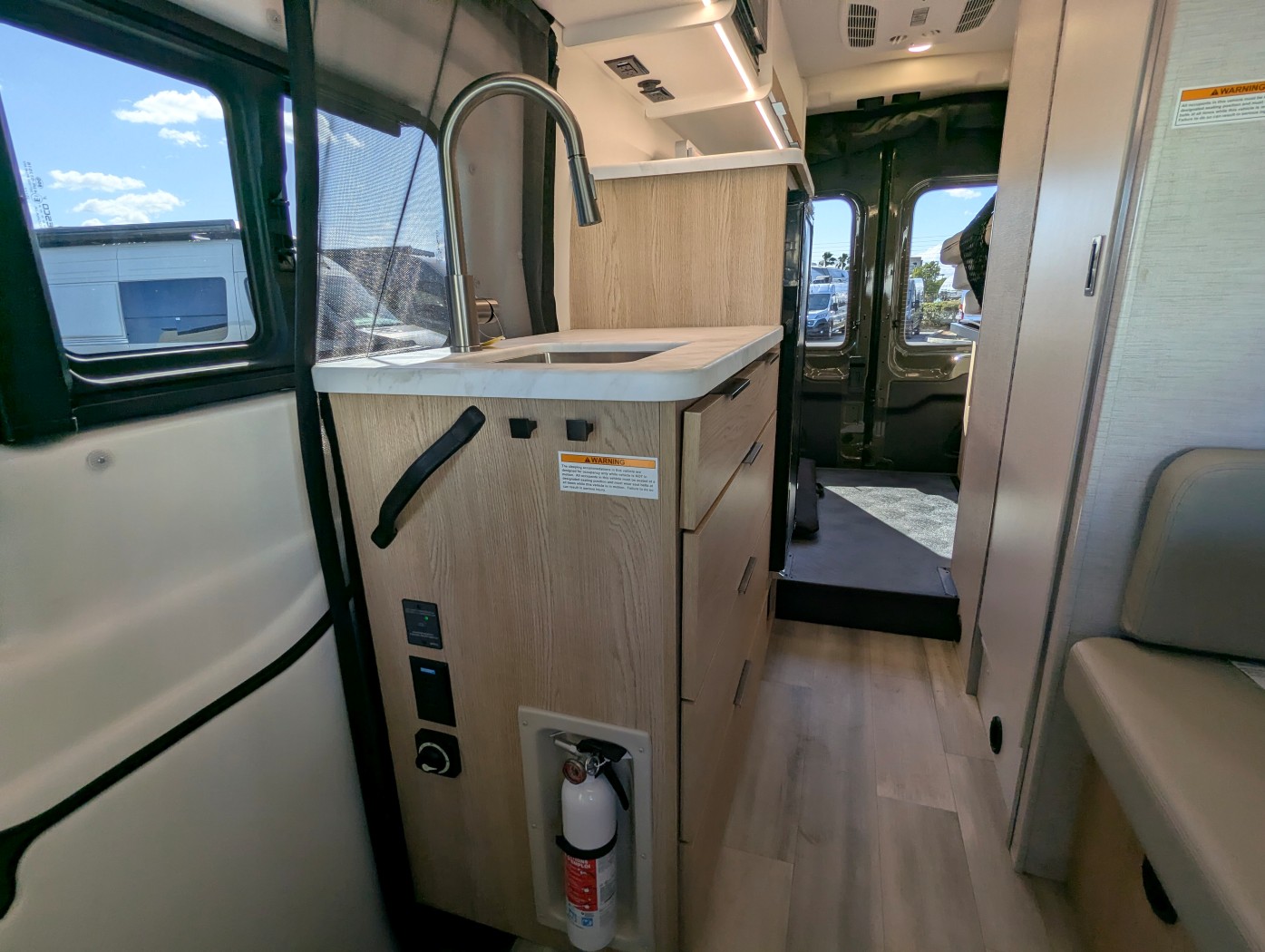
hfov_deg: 94.4
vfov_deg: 78.2
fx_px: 585
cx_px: 632
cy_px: 476
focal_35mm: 16
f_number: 2.2
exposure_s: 1/283
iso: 44
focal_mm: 2.35
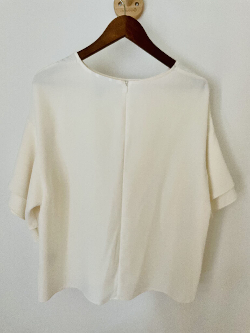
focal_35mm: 26
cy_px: 166
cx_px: 125
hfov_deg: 53.1
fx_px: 250
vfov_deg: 67.3
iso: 400
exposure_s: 1/60
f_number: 1.6
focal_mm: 4.2
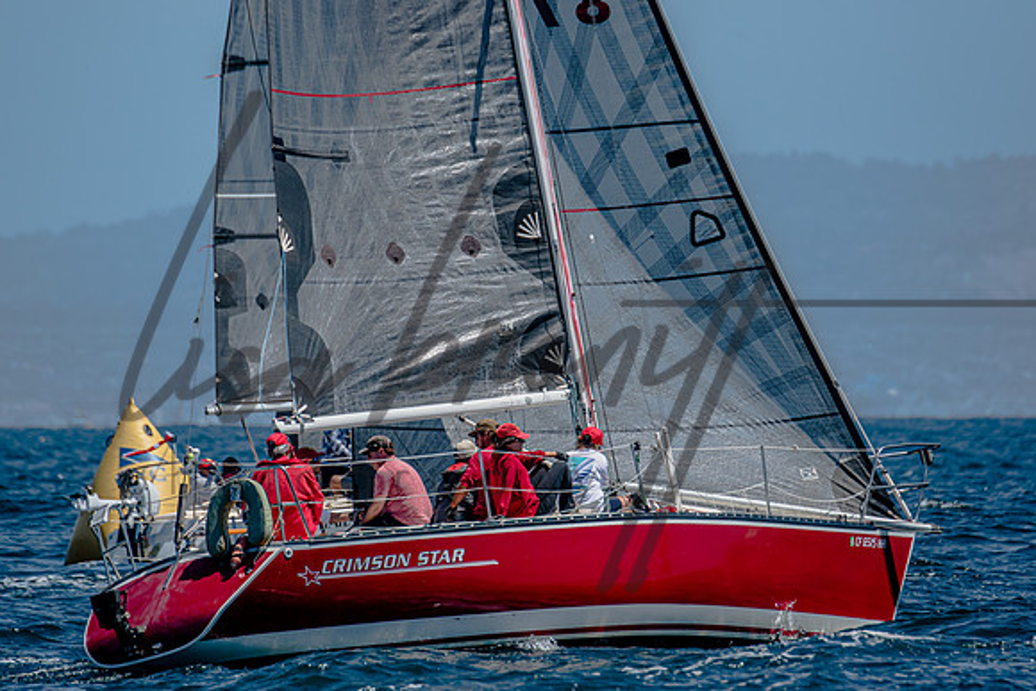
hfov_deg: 3.5
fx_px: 17041
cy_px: 346
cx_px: 518
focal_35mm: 592
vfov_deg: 2.3
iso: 200
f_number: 5.6
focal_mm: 390
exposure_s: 1/2000
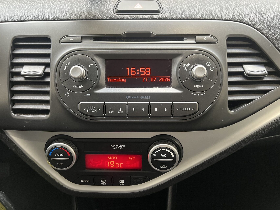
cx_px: 140
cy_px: 105
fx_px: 210
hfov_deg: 67.3
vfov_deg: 53.1
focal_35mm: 26
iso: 320
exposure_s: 1/50
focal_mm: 5.7
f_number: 1.5
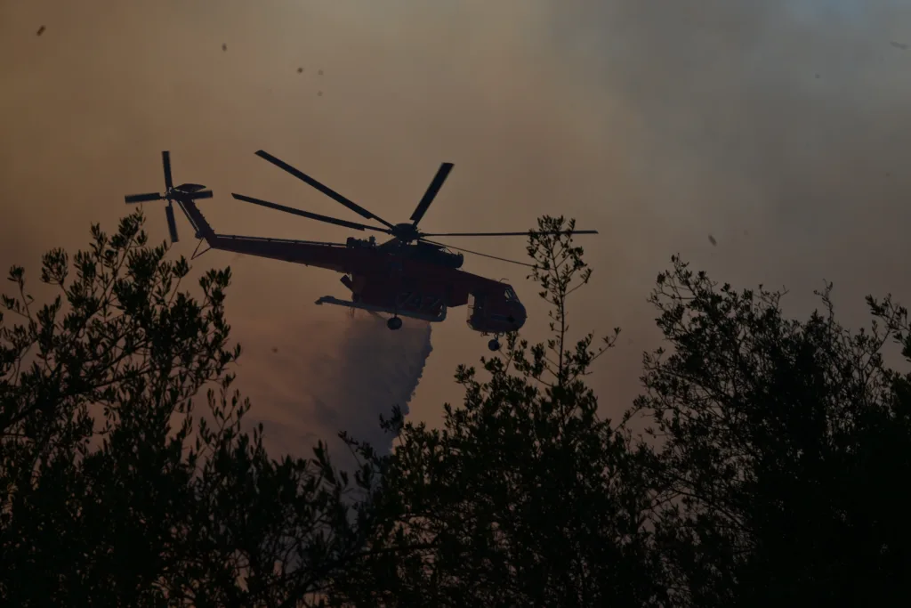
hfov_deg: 22.4
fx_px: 2303
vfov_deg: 15.0
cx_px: 456
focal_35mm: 91
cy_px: 304
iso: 400
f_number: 14
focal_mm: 91
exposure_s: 1/1250
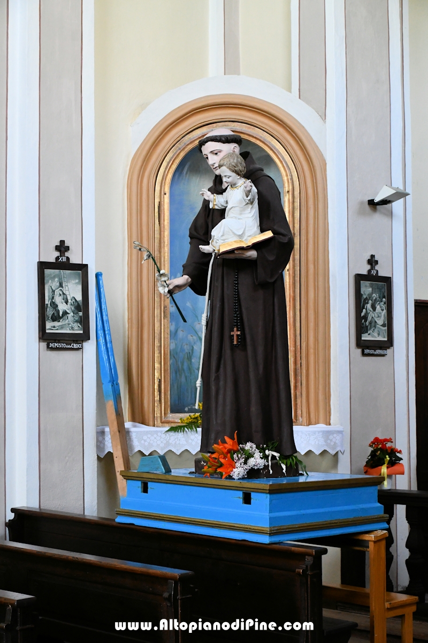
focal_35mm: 63
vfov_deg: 31.9
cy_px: 322
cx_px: 214
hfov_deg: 21.6
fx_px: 1123
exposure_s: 1/125
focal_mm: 42
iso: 2000
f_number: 4.5
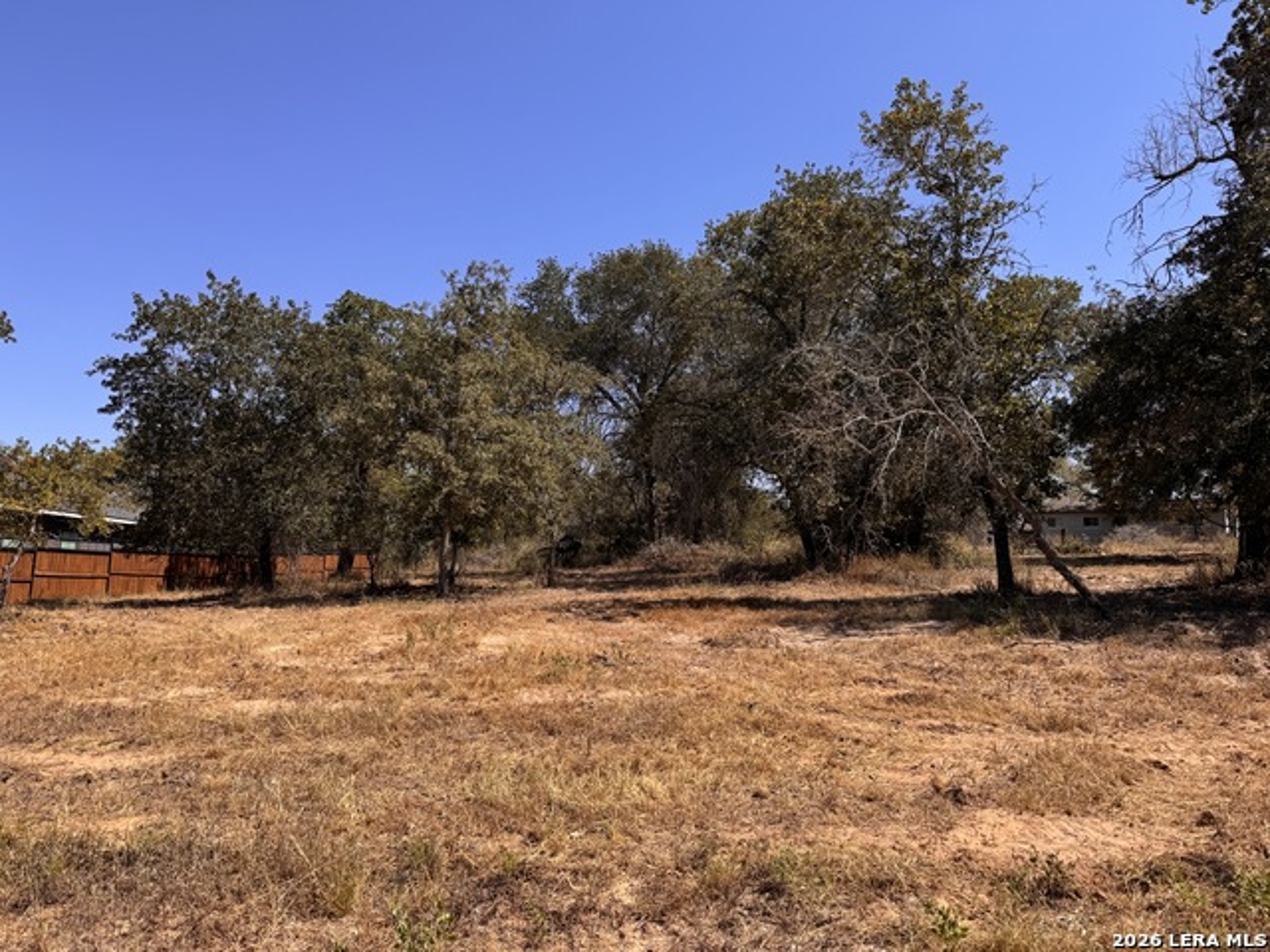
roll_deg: -2.6
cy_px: 476
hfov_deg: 71.6
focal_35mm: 24
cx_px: 635
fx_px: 881
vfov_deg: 56.8
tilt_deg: +8.1
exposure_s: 1/3413
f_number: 1.78
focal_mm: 6.76
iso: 80
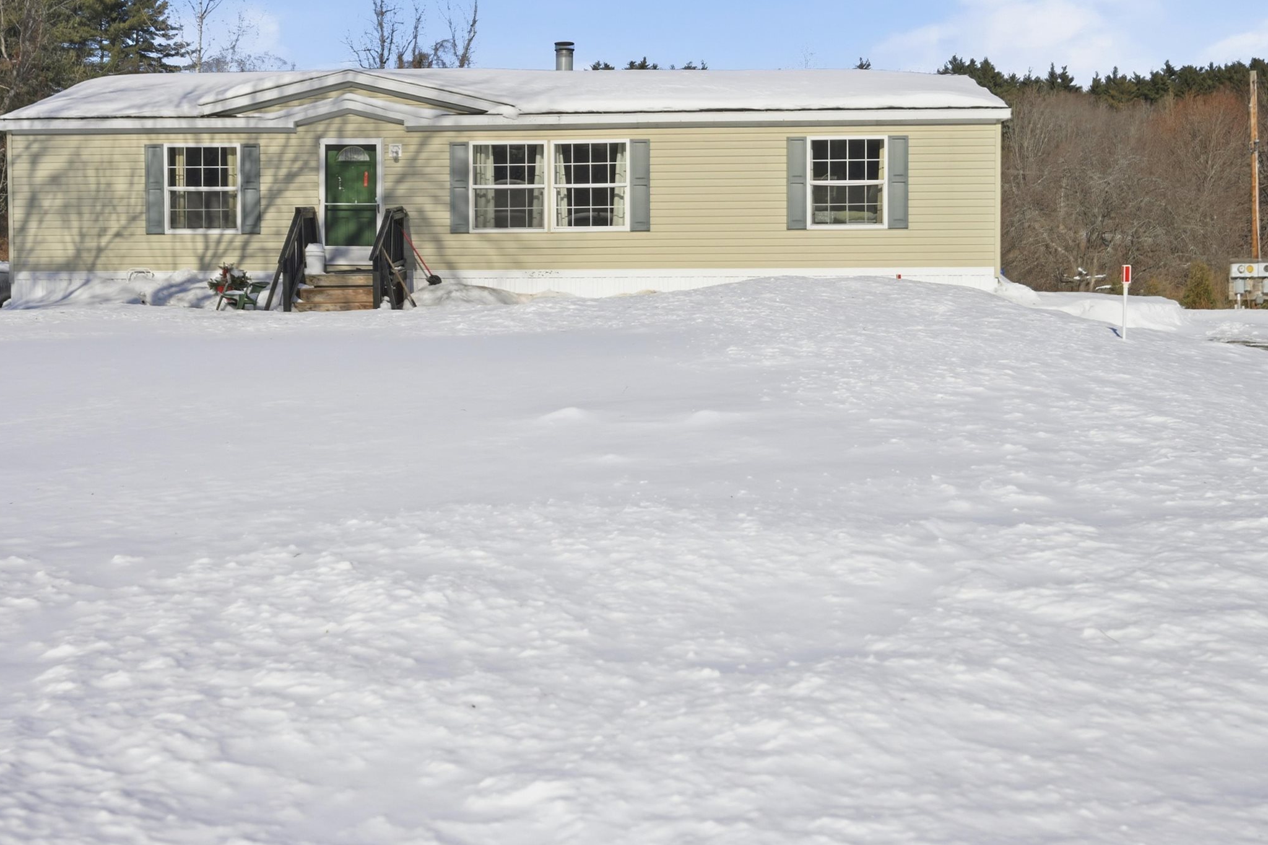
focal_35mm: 45
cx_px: 576
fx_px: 1584
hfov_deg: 43.6
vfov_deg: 29.5
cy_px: 246
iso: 200
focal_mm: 30
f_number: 4.5
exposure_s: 1/8000
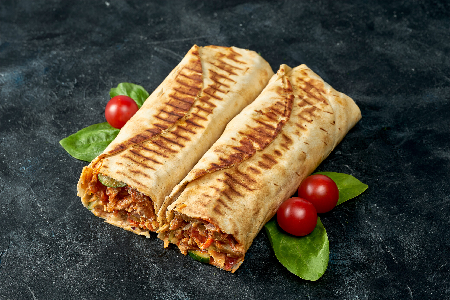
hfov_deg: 19.5
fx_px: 1312
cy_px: 150
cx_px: 225
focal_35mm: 105
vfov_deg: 13.0
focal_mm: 105
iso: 200
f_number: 10
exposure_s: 1/125
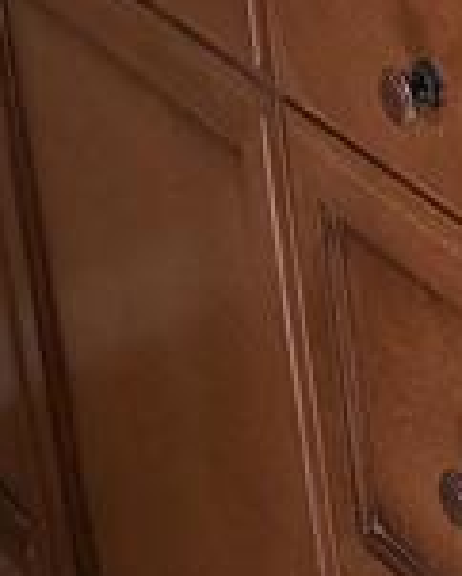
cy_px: -626
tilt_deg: -14.3
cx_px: 932
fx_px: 2715
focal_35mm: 159
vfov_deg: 10.9
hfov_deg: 9.1
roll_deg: +3.8
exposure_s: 1/120
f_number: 1.78
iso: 250
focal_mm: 6.76
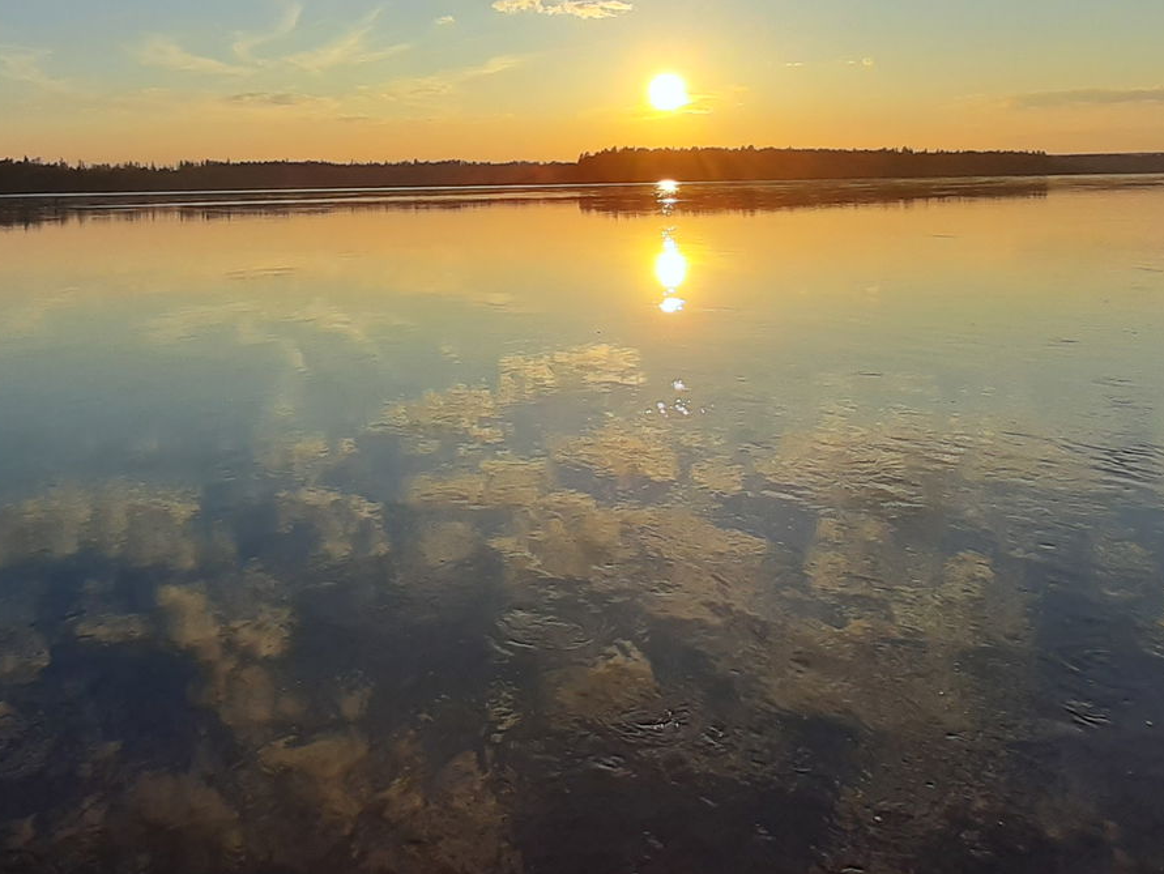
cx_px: 483
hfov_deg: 63.0
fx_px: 942
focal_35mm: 28
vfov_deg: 46.9
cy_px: 166
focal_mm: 1.42
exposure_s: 1/1546
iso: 40
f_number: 2.2
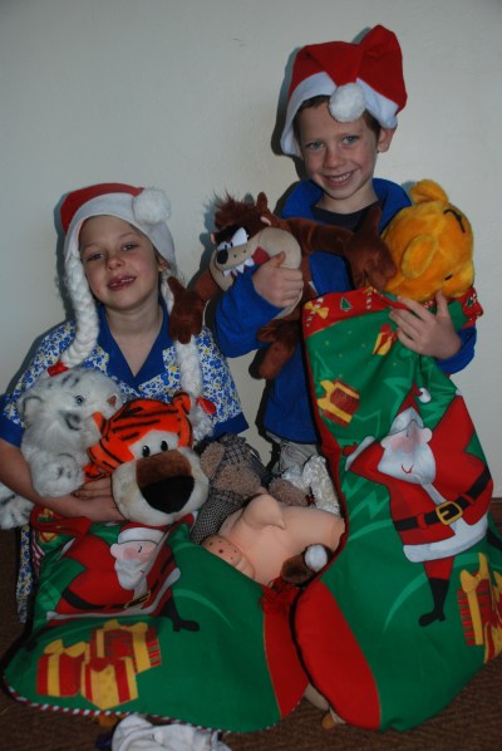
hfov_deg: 32.0
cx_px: 251
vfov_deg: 46.4
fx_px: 876
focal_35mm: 42
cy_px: 376
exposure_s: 1/60
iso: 200
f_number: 4
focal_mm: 28
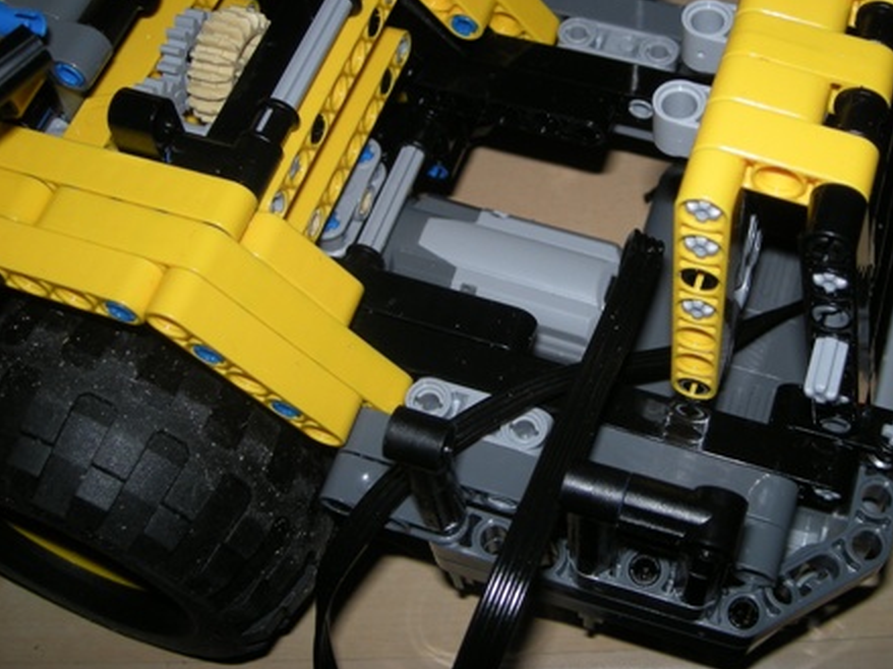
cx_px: 502
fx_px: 1315
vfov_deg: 28.4
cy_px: 220
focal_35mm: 51
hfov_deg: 37.4
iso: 64
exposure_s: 1/60
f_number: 5.7
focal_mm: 5.7
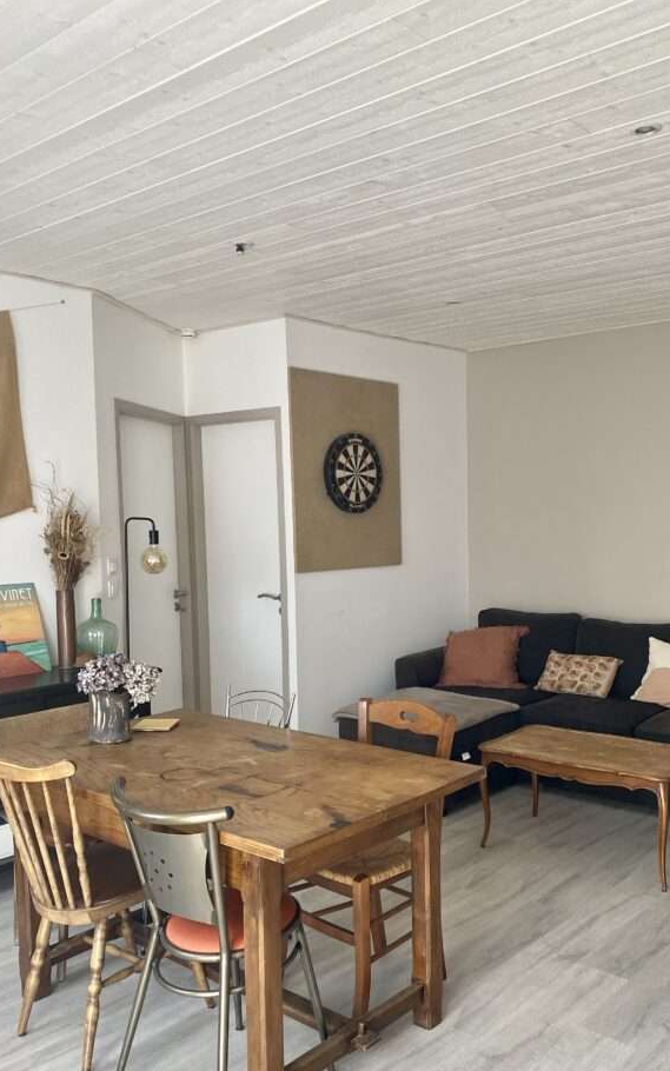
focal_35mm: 31
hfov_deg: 40.3
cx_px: 426
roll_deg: +0.7
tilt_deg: -5.2
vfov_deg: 61.0
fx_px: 905
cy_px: 600
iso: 100
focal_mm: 4.25
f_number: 1.8
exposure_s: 1/121
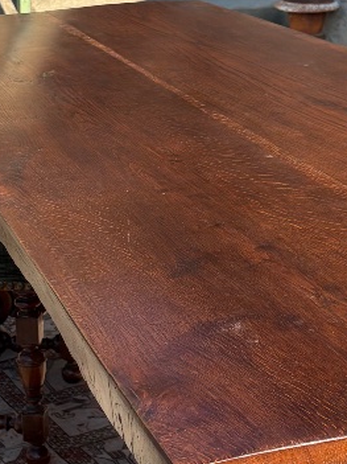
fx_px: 1190
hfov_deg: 16.5
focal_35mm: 89
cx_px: 94
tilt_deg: -17.0
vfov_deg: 22.0
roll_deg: +0.3
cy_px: 200
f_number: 1.6
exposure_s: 1/1751
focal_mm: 5.96
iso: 50
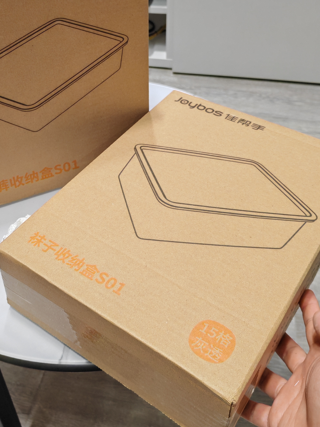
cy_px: 124
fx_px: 518
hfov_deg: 34.1
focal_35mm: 42
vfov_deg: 43.8
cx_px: 112
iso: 320
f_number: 1.95
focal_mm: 5.52
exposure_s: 1/50
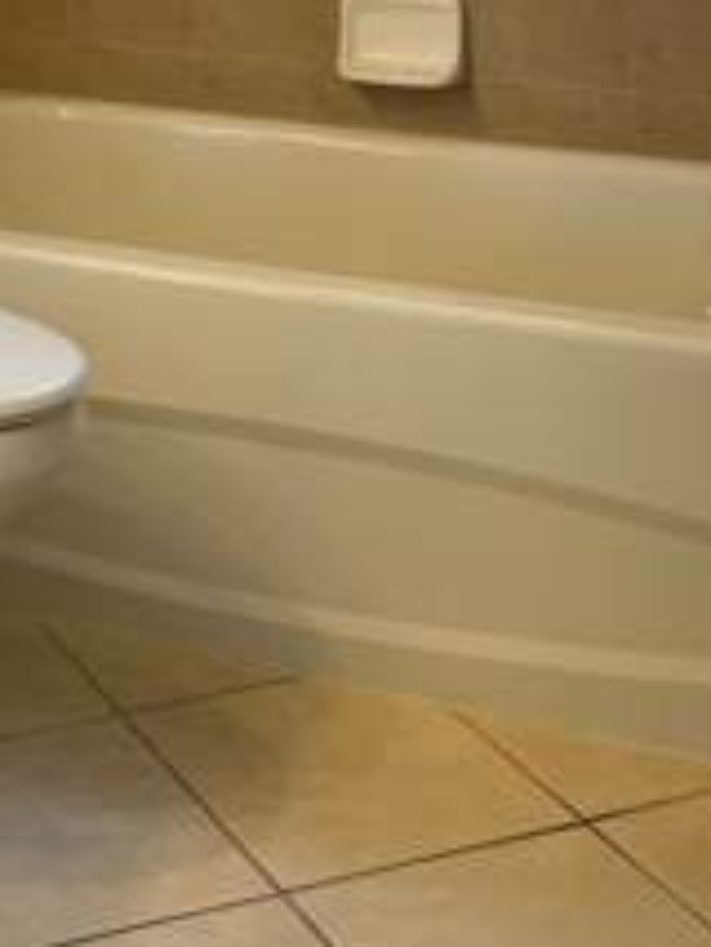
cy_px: -231
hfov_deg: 18.0
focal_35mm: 78
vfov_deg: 22.7
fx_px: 2134
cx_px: -147
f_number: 1.5
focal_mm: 5.7
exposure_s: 1/120
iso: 100
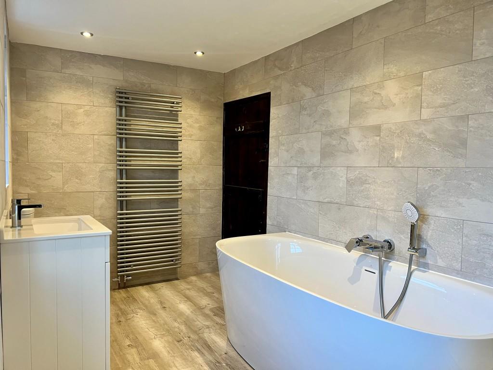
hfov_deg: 67.3
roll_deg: -1.2
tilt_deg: -3.7
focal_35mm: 26
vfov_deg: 53.1
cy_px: 185
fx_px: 370
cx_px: 246
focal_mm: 5.7
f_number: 1.5
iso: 80
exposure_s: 1/50
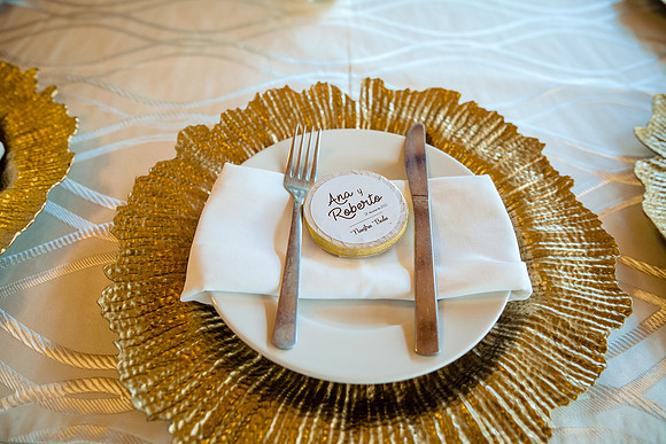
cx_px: 333
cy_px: 222
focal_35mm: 24
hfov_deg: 73.7
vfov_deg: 53.2
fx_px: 444
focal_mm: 24
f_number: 3.5
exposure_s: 1/125
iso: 2000
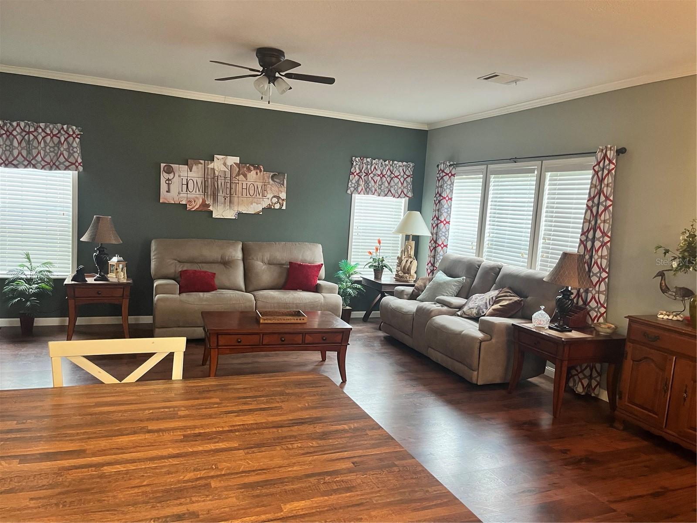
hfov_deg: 67.3
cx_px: 348
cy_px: 262
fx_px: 524
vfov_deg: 53.1
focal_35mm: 26
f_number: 1.6
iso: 200
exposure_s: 1/60
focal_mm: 5.1
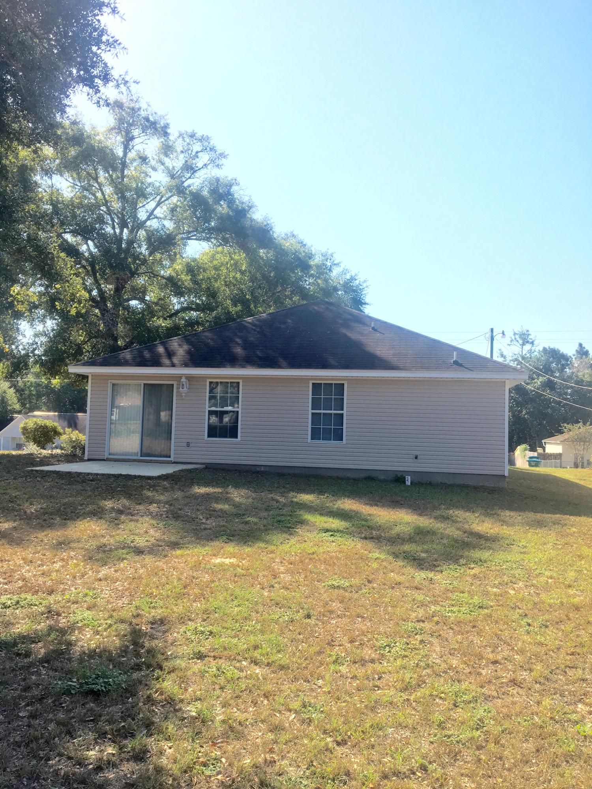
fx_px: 661
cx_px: 296
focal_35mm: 29
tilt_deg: +3.6
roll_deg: -2.6
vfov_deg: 61.7
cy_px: 394
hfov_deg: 48.2
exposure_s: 1/754
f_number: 2.2
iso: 25
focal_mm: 4.15
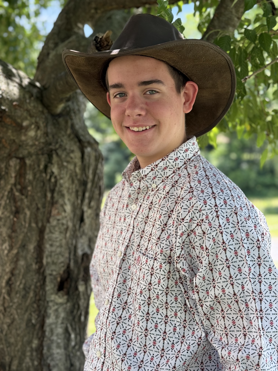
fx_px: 514
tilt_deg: -3.9
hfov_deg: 30.3
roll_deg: +0.0
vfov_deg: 39.7
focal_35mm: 48
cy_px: 186
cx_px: 139
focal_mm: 6.76
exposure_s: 1/487
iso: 100
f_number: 1.78
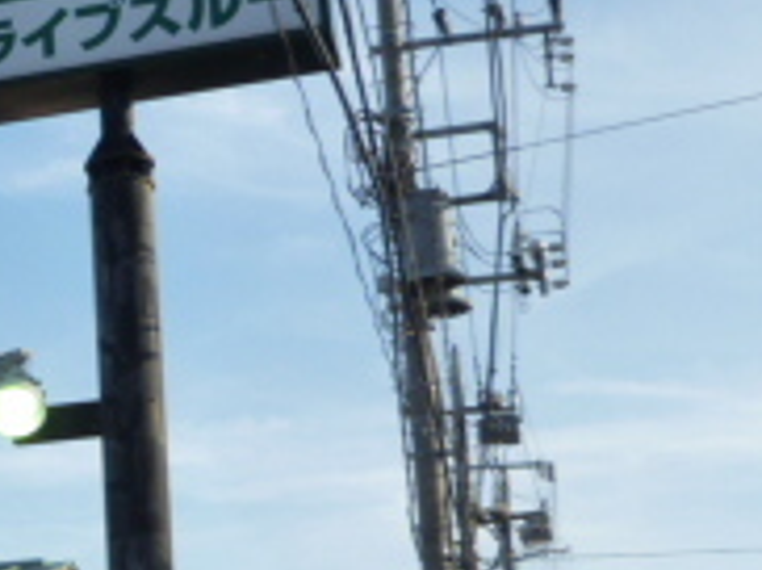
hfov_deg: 18.8
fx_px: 1935
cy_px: 415
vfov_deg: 16.7
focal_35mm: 88
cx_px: -481
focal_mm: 4.5
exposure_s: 1/320
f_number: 4
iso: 125
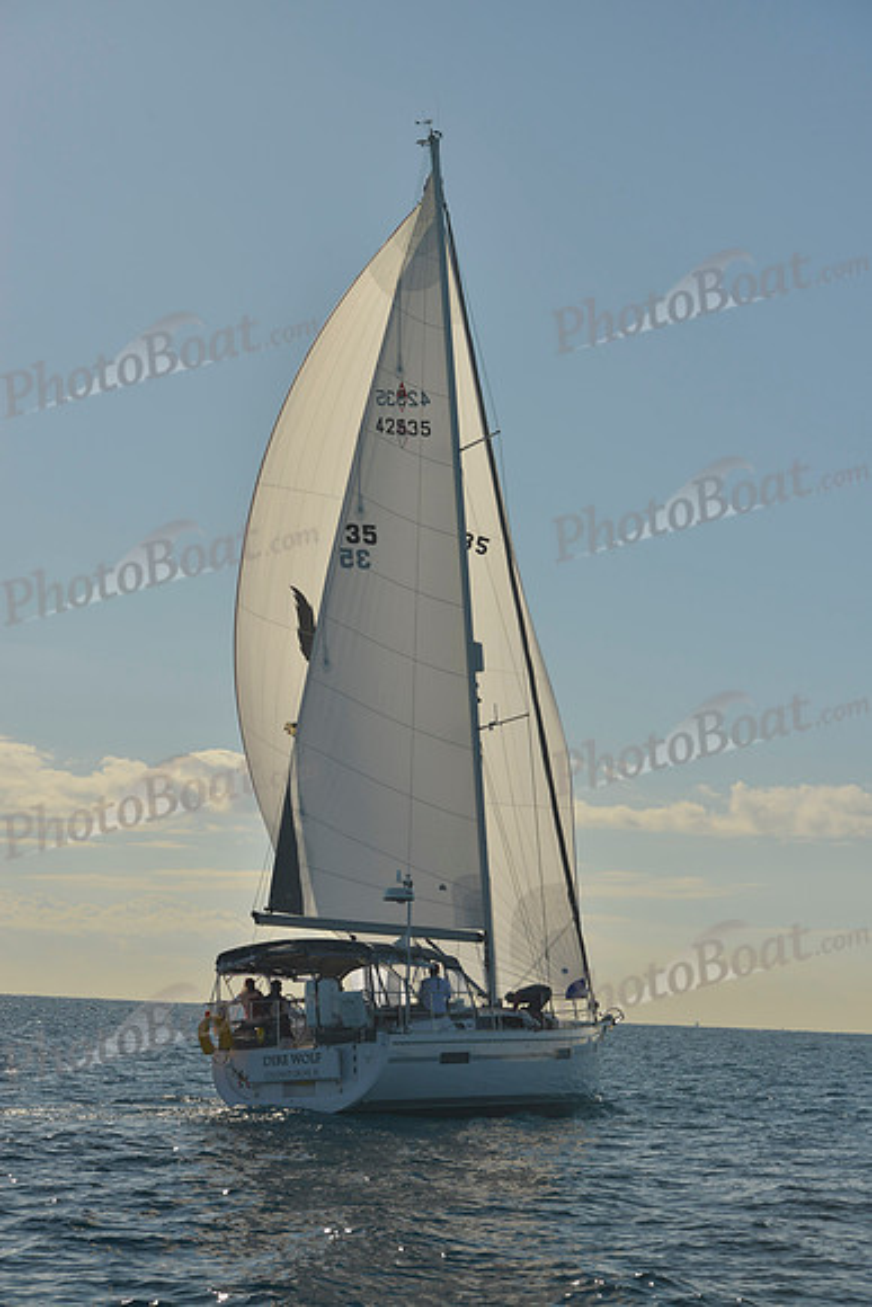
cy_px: 654
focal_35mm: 70
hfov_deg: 19.5
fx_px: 2542
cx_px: 436
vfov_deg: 28.8
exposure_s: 1/800
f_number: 9
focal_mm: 70
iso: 200
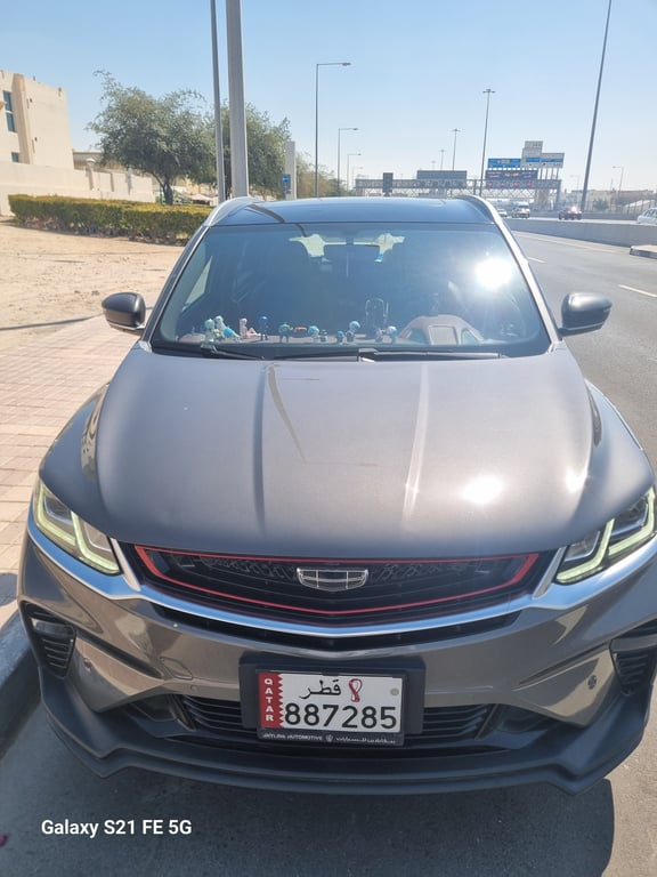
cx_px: 328
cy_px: 438
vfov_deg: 67.3
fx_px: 658
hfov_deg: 53.1
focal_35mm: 26
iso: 50
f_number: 1.8
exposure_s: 1/3040
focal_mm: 5.4
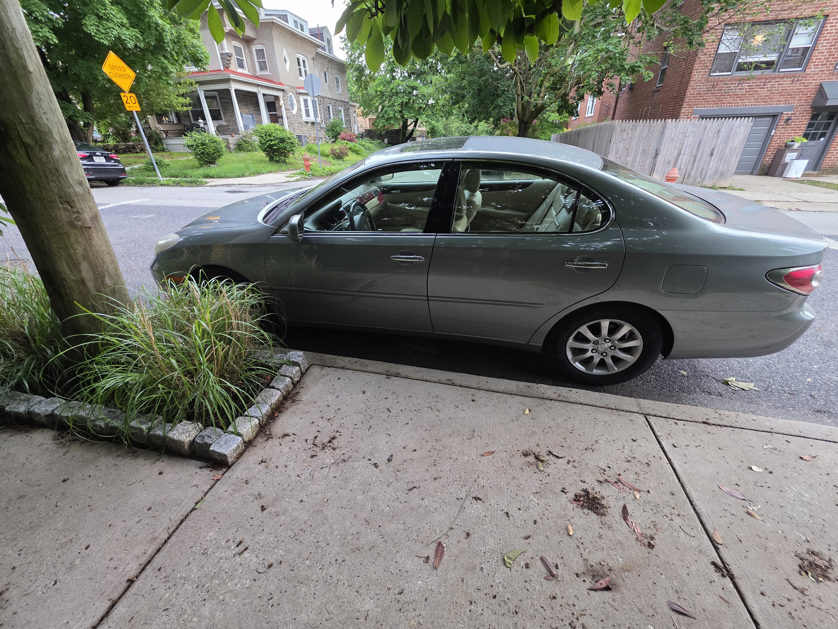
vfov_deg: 89.9
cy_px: 314
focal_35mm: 13
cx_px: 419
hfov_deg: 106.2
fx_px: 315
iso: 200
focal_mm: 2.2
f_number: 1.9
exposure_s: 1/120
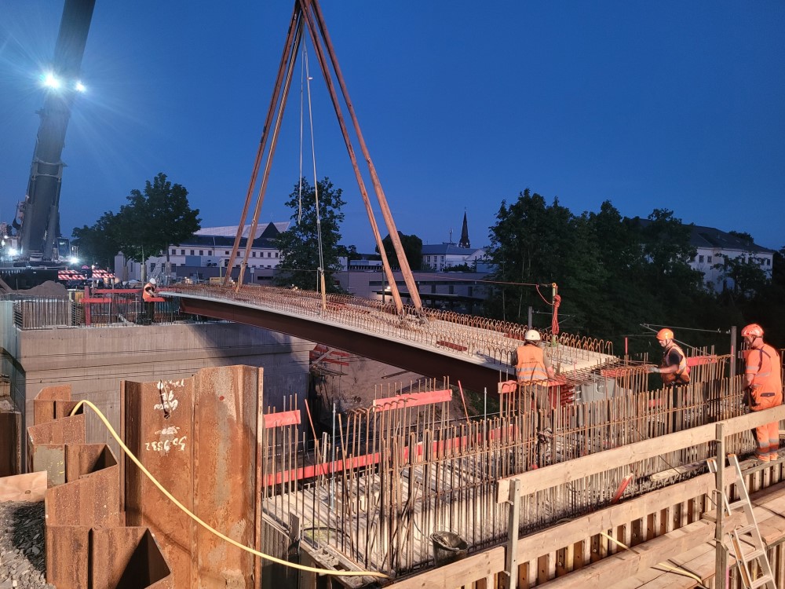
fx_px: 590
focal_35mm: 26
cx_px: 392
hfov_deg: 67.3
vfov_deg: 53.1
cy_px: 294
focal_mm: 5.4
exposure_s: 1/50
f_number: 1.8
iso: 500
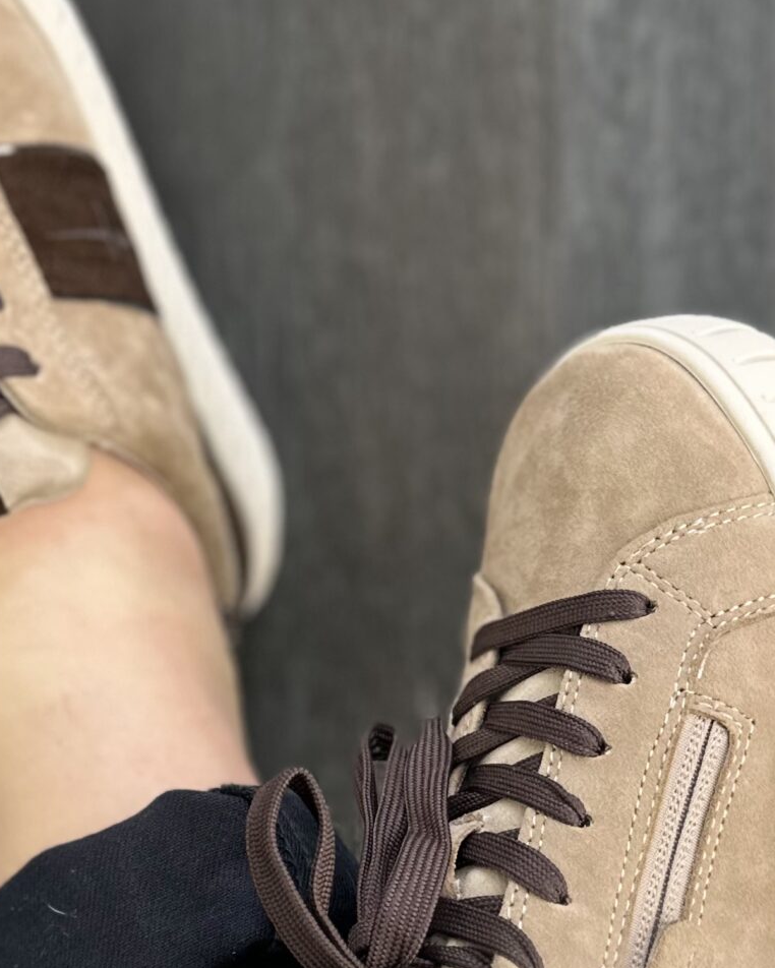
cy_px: 663
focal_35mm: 63
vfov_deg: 29.8
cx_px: 279
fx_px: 1806
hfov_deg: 24.1
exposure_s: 1/50
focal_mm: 6.86
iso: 160
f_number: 1.78
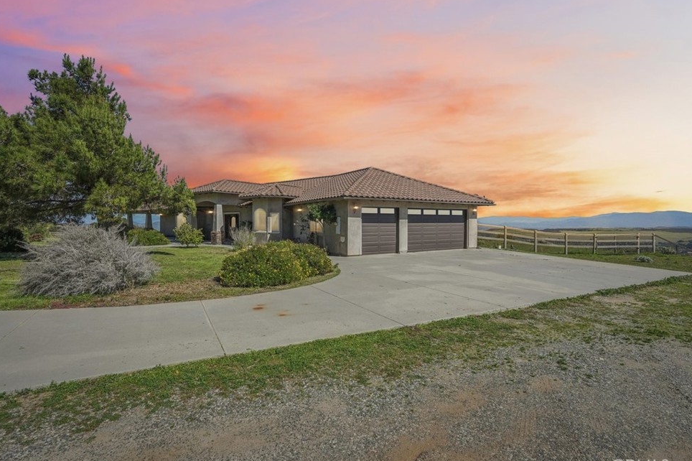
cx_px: 341
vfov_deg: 70.4
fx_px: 327
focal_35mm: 17
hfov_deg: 93.3
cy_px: 231
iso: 400
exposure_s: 1/1500
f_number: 8
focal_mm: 16
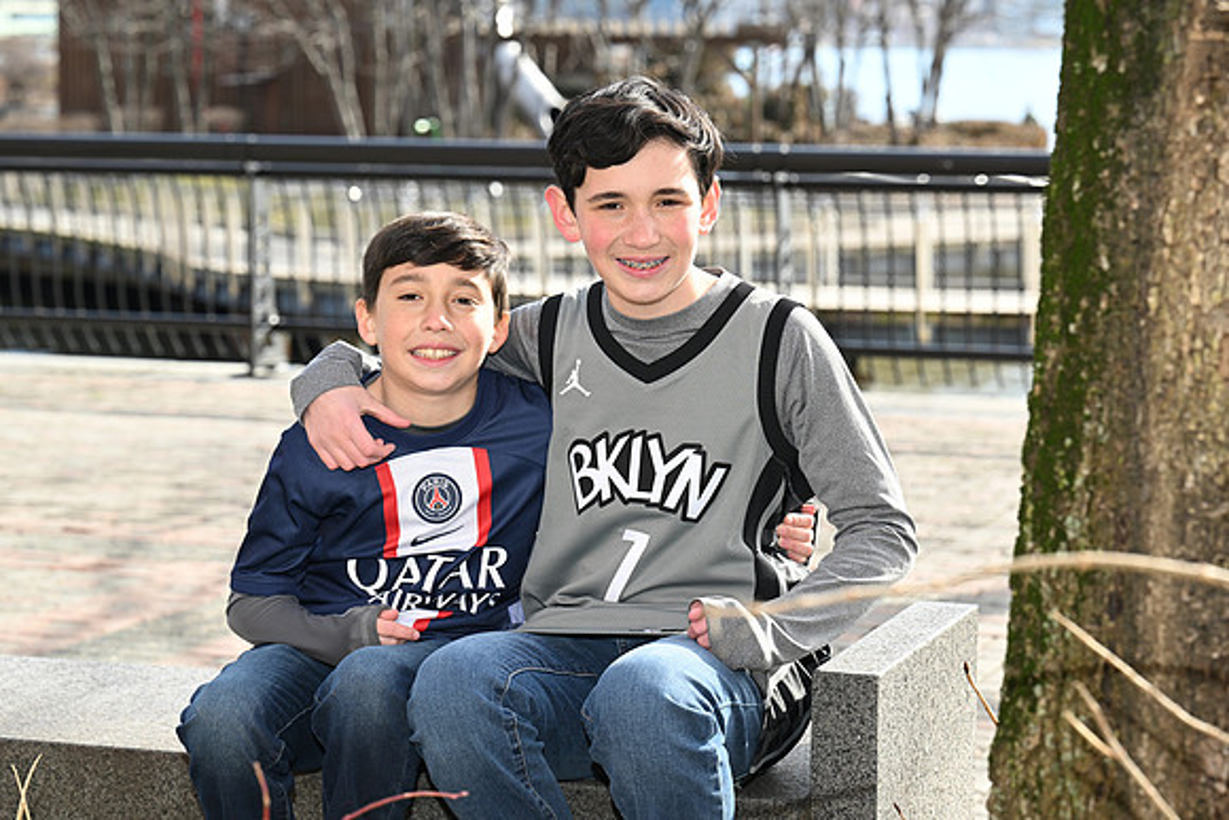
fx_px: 3141
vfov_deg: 14.9
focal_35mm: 92
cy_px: 410
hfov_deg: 22.1
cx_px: 614
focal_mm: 92
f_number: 6.3
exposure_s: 1/200
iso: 200
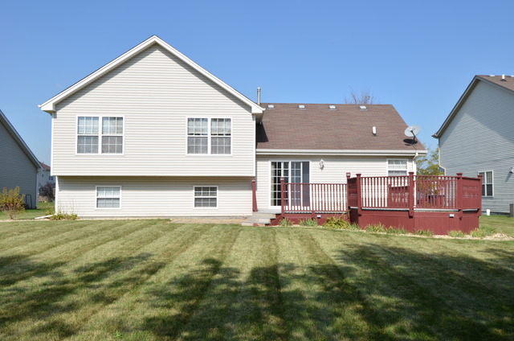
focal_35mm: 30
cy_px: 170
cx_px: 257
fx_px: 427
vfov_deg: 43.4
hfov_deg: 62.0
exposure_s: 1/320
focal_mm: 20
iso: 100
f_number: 9
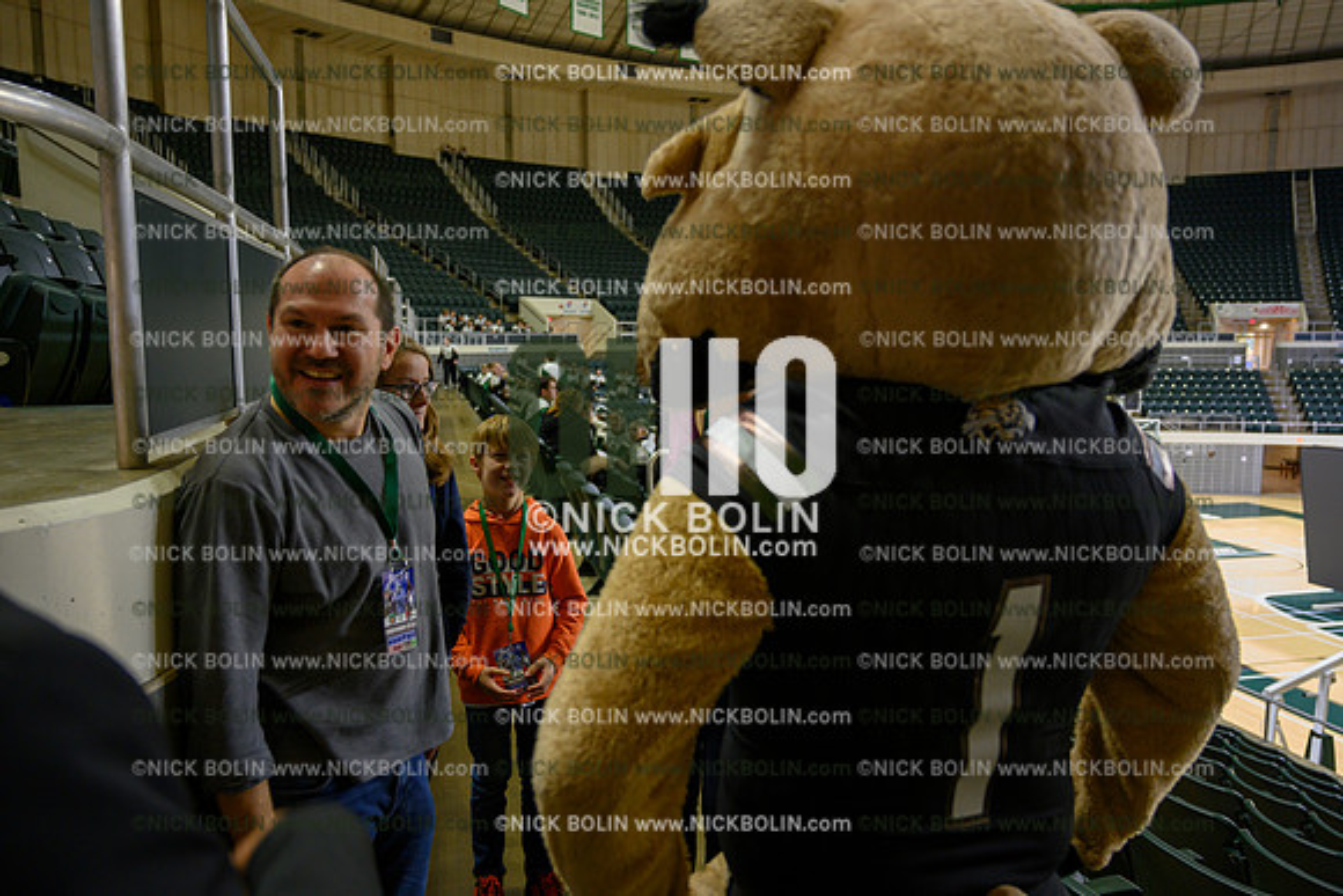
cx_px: 672
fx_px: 1007
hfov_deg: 67.4
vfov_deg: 48.0
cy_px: 448
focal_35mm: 27
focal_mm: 27
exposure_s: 1/60
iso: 2000
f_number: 4
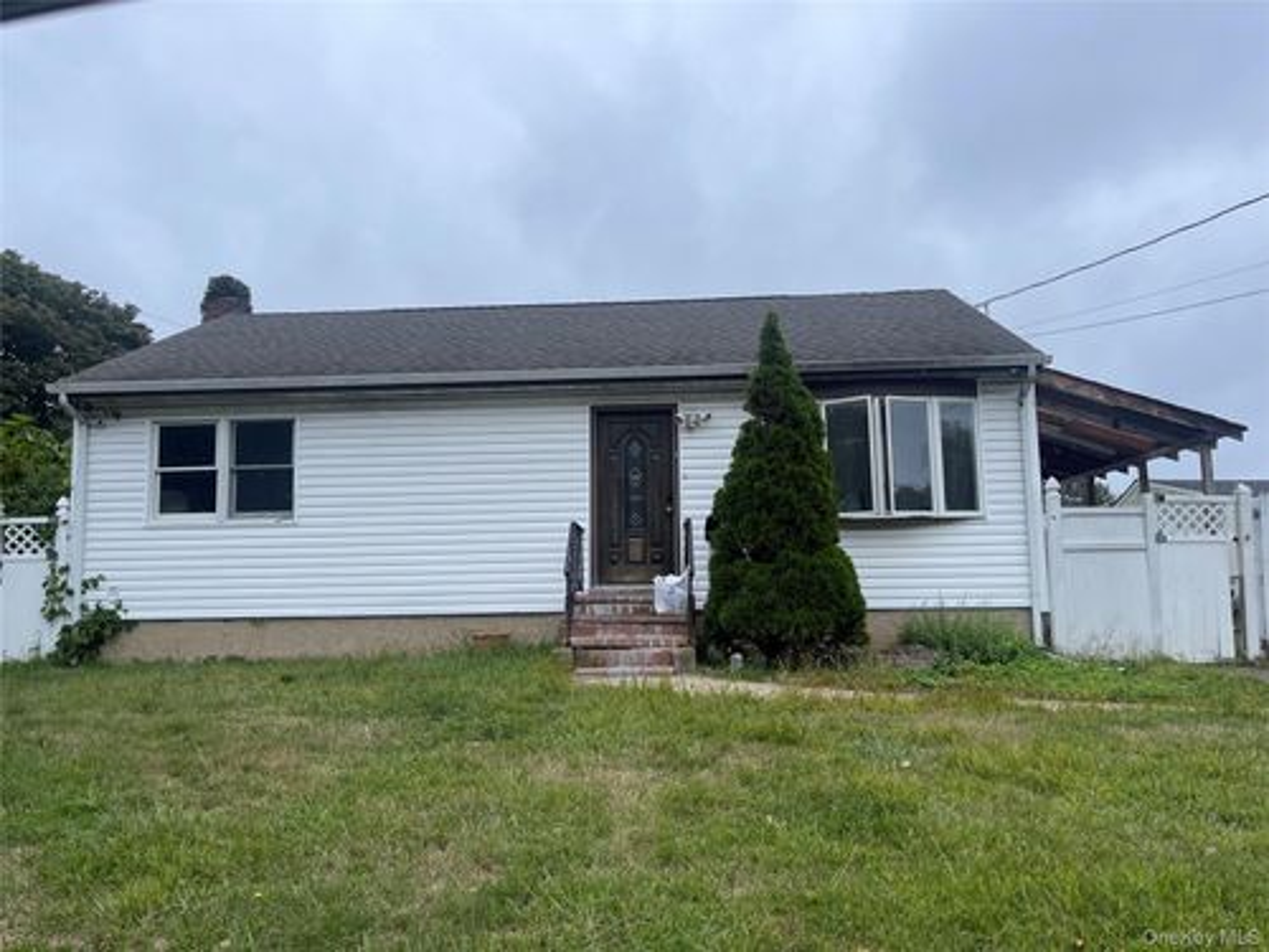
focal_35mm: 25
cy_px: 476
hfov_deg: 69.4
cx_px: 634
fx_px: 916
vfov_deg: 54.9
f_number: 1.6
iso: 32
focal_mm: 5.1
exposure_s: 1/1323
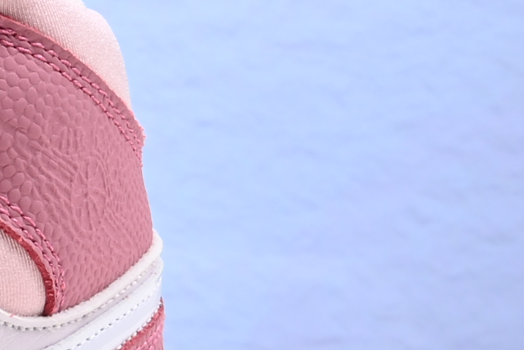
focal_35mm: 264
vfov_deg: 5.2
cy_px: -45
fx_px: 3844
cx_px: -1095
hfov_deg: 6.9
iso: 100
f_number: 16
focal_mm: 37
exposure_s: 1/2
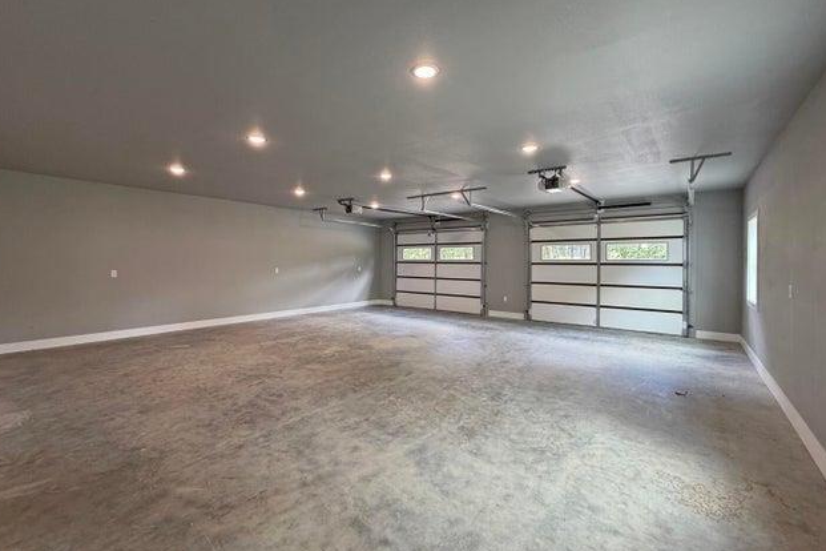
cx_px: 406
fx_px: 344
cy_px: 290
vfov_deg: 77.3
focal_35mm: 15
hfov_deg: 100.4
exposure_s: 1/60
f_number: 2.2
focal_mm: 2.22
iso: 200
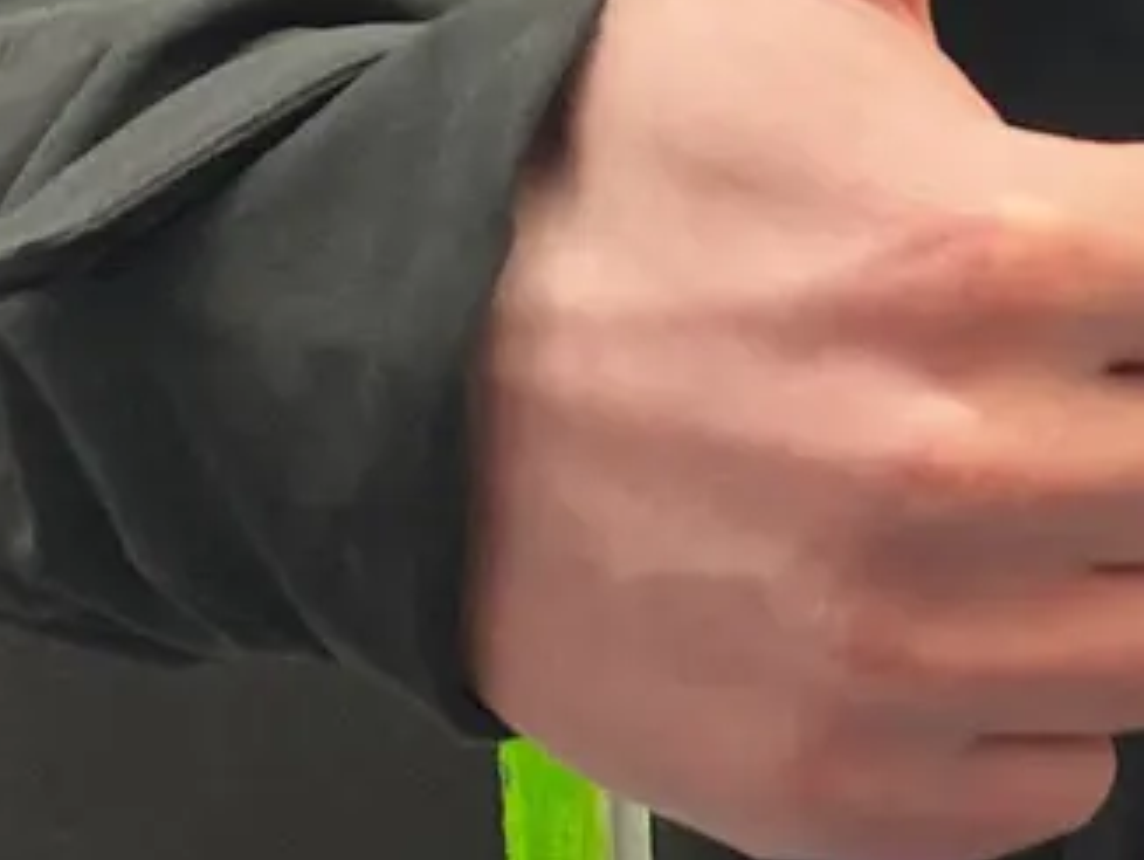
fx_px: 5060
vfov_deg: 9.5
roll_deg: +1.6
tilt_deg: -8.2
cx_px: 2611
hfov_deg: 11.1
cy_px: -372
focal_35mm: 153
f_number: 1.8
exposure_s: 1/50
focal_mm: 4.25
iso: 200
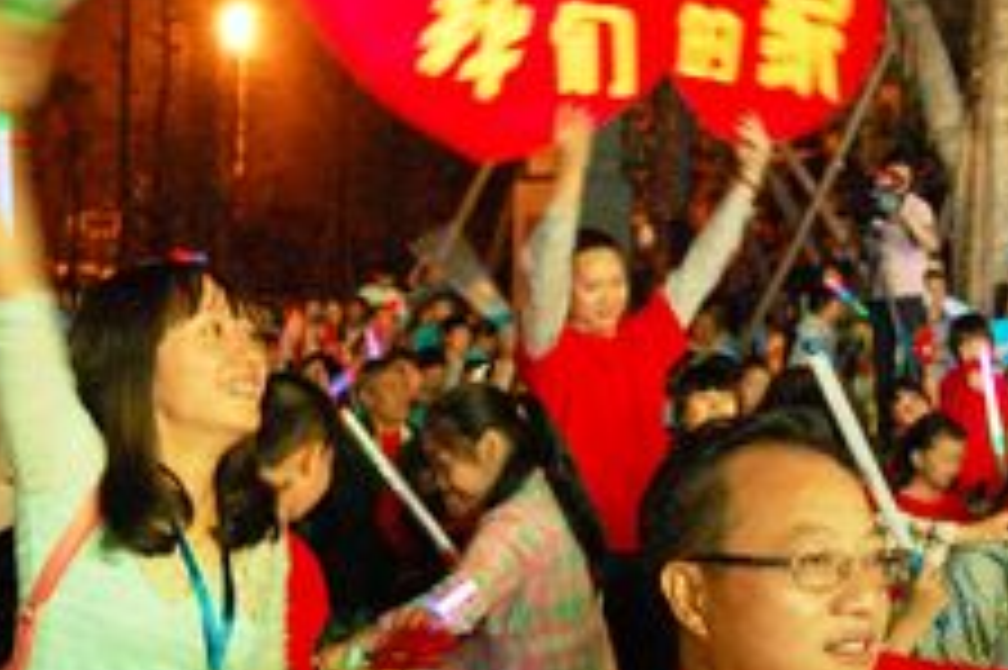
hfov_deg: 30.1
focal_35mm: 67
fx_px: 1875
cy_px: 409
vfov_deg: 20.2
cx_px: 472
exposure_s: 1/20
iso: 1600
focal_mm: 20
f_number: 3.8
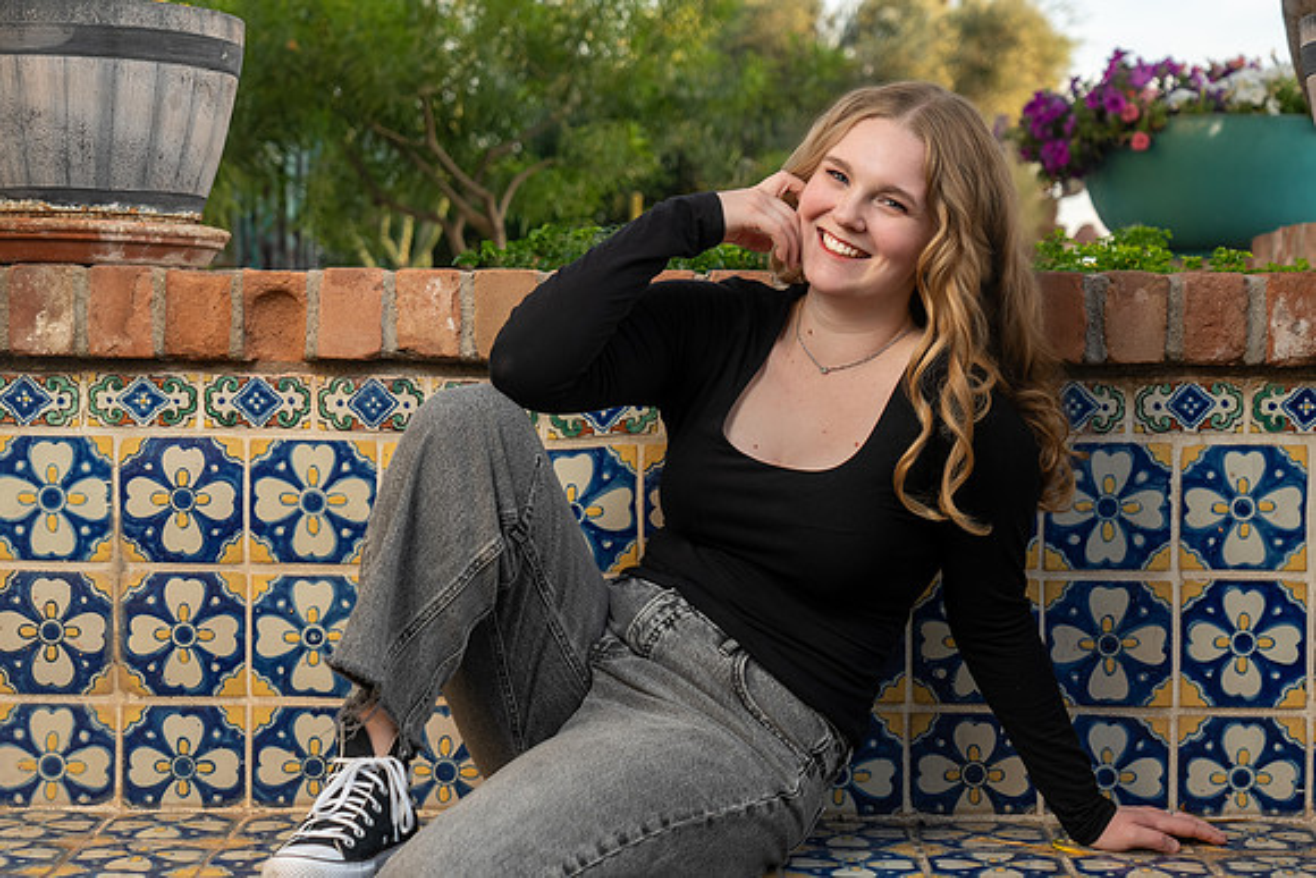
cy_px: 439
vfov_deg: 21.3
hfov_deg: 31.4
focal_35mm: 64
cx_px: 658
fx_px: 2340
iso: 400
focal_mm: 64
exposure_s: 1/200
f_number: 5.6
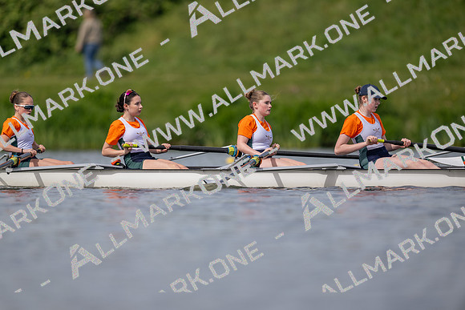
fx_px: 7751
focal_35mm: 600
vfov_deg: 2.3
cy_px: 155
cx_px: 232
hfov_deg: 3.4
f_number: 4
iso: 220
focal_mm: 600
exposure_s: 1/2500
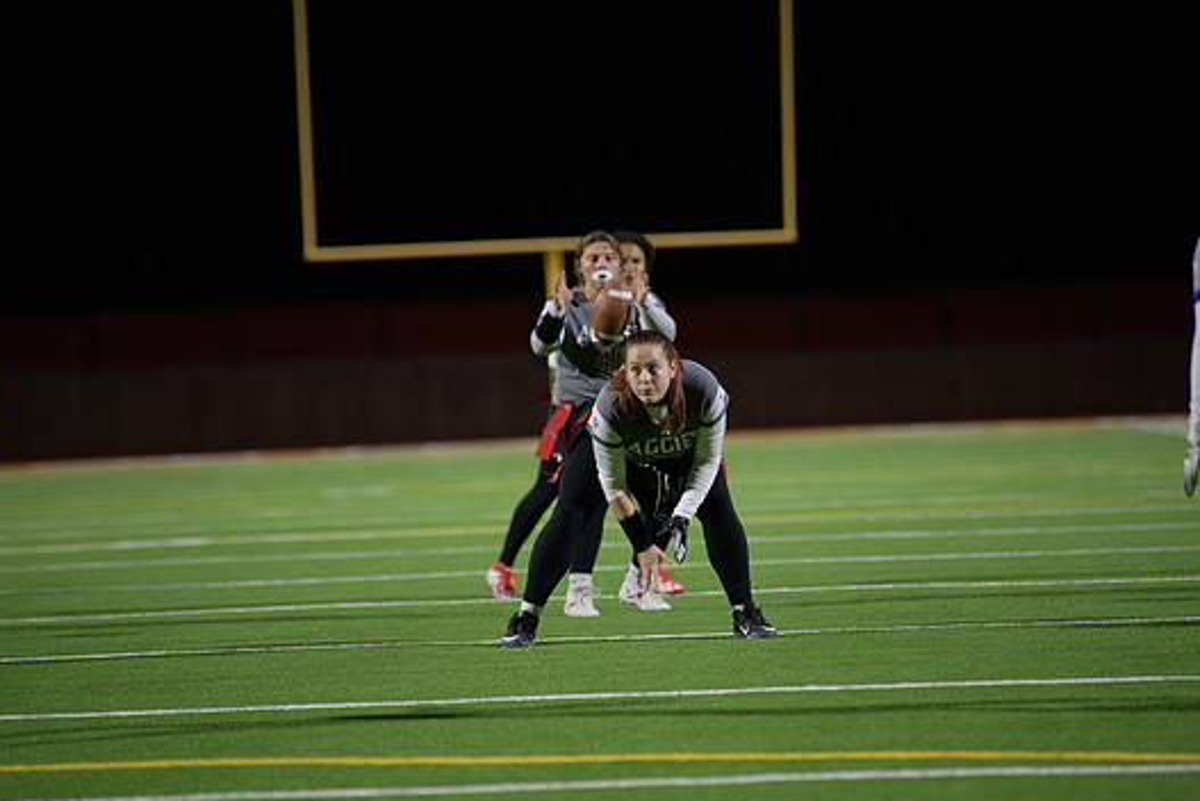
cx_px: 606
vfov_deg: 6.3
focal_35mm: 220
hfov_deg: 9.4
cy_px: 438
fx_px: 7337
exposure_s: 1/200
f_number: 2.8
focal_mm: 200
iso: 900
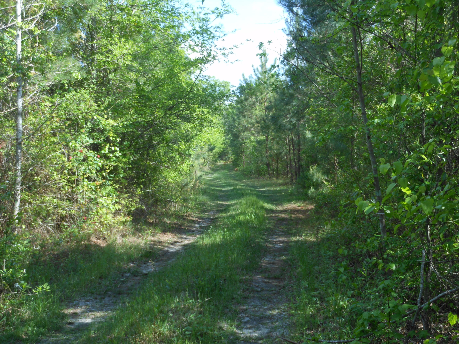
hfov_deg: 42.1
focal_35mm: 45
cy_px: 172
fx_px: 597
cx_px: 230
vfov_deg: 32.2
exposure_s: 1/125
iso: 80
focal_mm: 8.1
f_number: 4.6
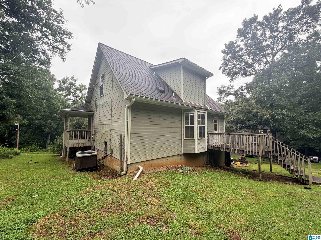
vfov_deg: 85.7
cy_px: 120
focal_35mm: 14
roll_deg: +0.3
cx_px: 160
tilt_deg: +7.0
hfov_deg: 102.1
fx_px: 130
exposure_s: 1/154
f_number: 2.2
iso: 40
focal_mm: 2.22
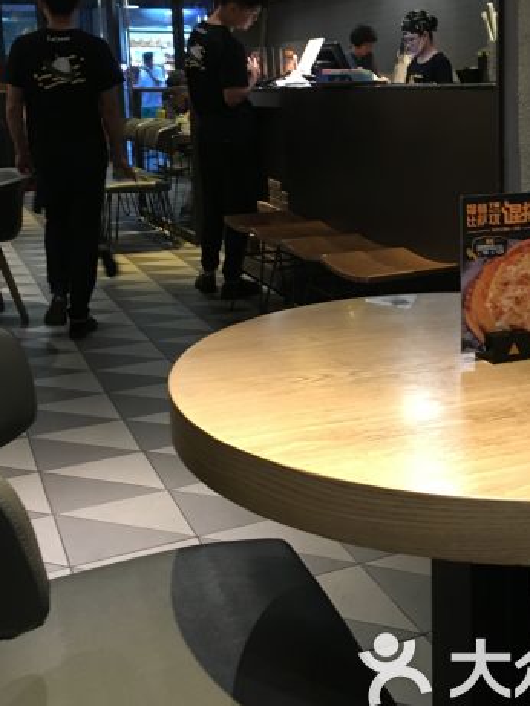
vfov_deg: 42.1
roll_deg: +0.0
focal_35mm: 44
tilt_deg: -7.7
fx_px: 898
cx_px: 341
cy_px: 213
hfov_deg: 32.7
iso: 200
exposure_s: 1/20
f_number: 2.2
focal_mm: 4.15
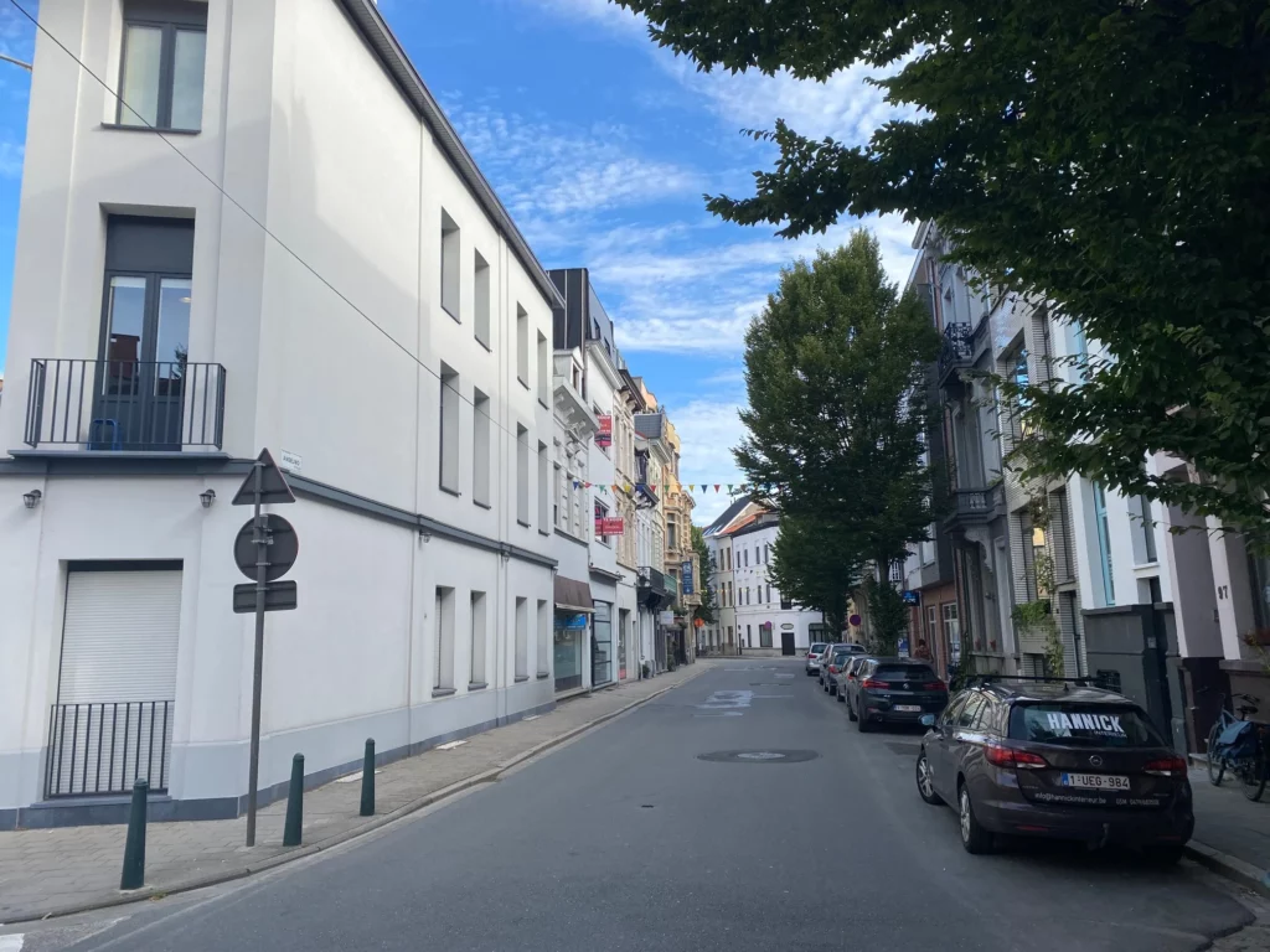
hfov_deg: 67.3
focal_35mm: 26
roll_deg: +0.7
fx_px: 954
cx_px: 635
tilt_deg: +11.1
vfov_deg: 53.1
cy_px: 476
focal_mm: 4.25
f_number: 1.8
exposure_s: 1/1232
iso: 32
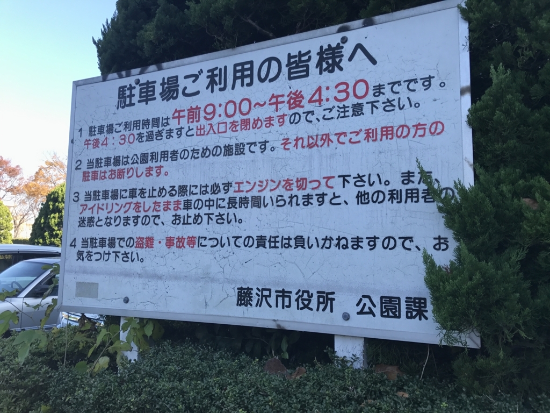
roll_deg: -3.6
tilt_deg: +8.1
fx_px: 445
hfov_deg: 63.4
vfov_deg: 49.7
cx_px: 275
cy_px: 206
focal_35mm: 28
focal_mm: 3.99
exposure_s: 1/460
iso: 20
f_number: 1.8
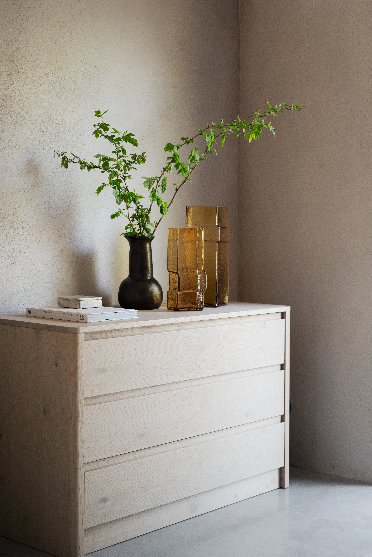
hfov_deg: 26.0
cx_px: 186
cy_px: 278
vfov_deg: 38.2
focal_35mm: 52
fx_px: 806
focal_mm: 52
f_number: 4
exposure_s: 1/80
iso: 400
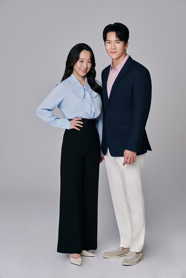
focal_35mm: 92
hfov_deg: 14.9
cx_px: 93
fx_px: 713
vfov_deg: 22.1
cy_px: 139
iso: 400
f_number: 8
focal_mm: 92
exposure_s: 1/160
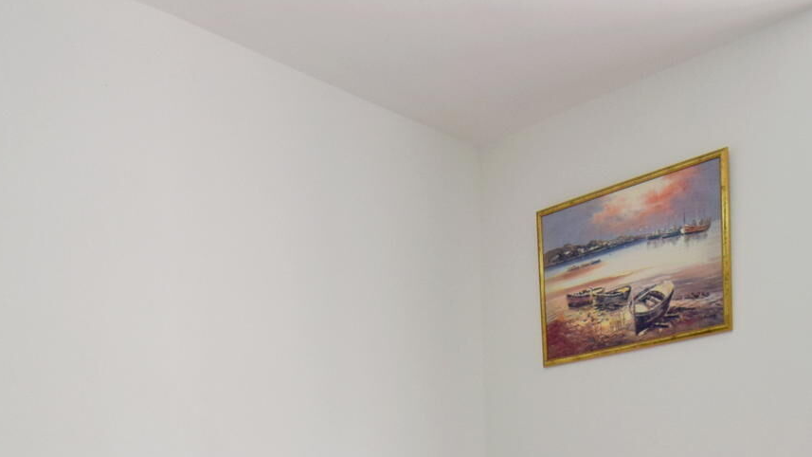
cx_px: 458
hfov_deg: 46.3
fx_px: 947
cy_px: 595
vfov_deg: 23.8
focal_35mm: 44
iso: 400
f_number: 5
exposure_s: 1/100
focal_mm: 10
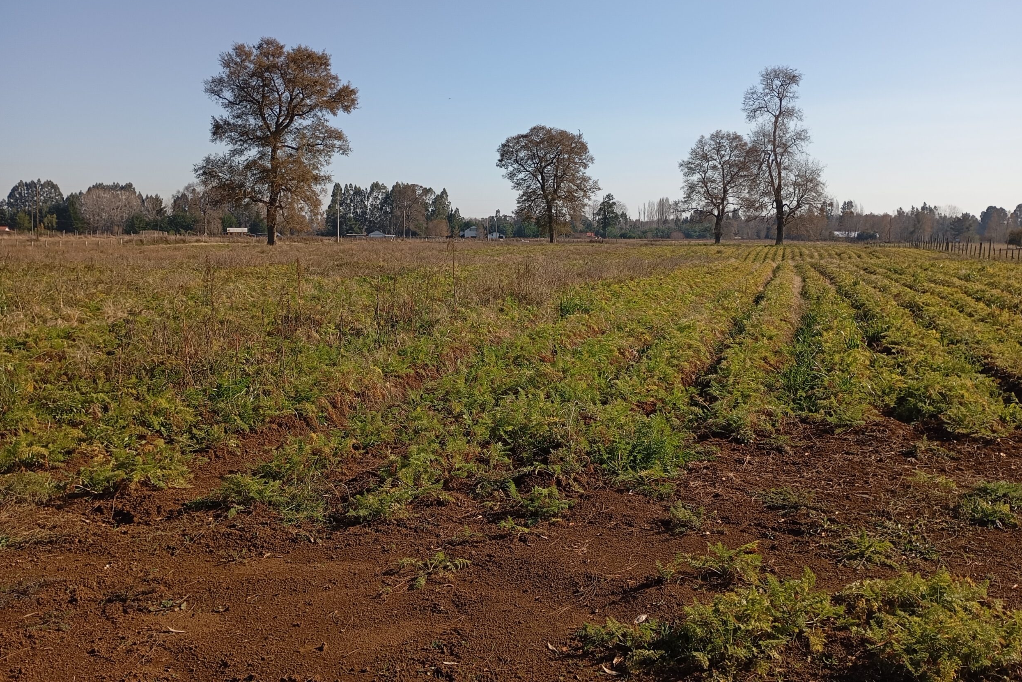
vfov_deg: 43.5
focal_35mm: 30
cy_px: 287
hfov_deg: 61.9
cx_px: 517
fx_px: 852
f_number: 1.8
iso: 100
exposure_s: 1/704
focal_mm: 4.27
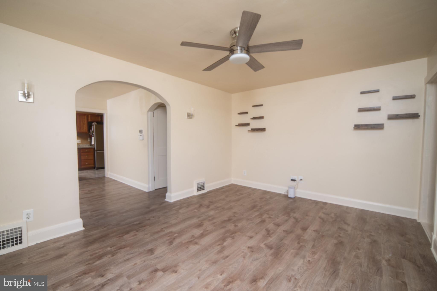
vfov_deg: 77.3
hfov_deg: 100.4
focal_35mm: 15
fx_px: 182
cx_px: 218
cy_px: 146
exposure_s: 1/80
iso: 640
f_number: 7.1
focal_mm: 15
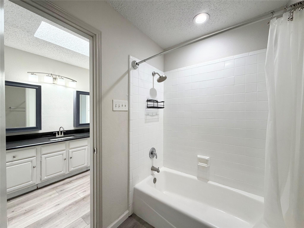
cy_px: 114
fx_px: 123
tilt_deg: -1.0
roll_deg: +0.2
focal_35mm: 14
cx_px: 152
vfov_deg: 85.7
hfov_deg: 102.1
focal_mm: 2.22
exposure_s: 1/120
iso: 160
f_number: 2.2
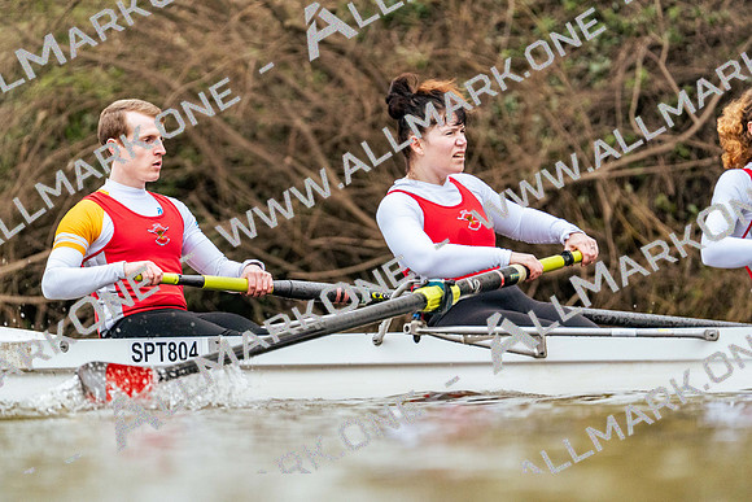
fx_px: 11428
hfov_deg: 3.8
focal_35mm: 547
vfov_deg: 2.5
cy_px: 251
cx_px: 376
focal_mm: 547
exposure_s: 1/2000
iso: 5000
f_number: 7.1
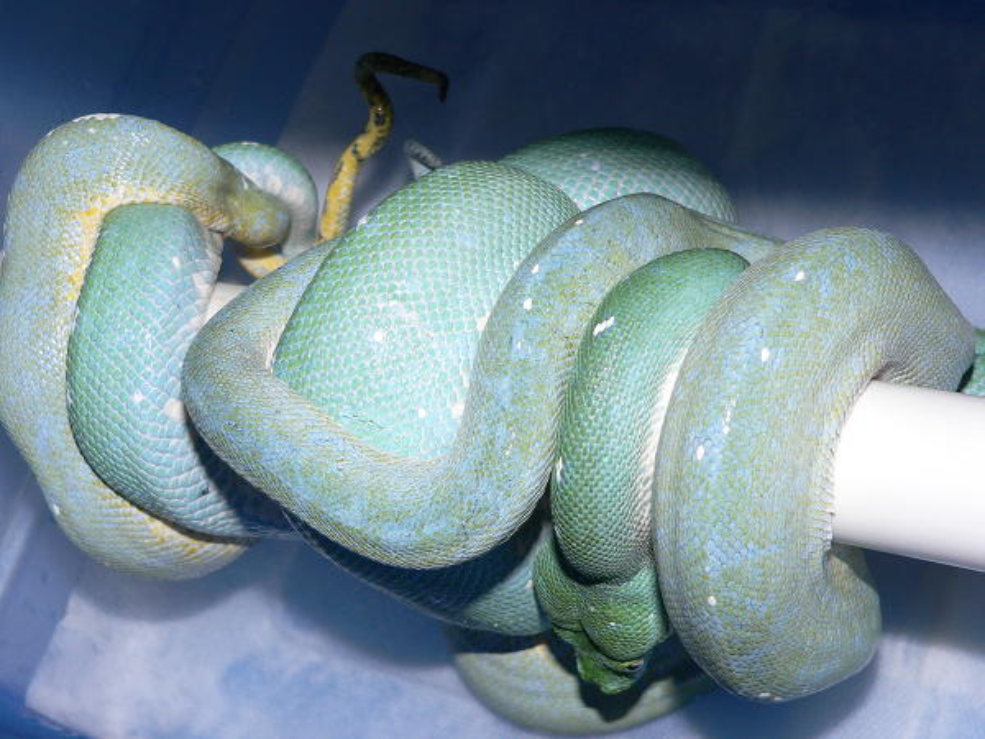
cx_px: 492
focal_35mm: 66
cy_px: 370
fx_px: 1878
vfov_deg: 22.3
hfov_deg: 29.4
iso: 100
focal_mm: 11
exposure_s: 1/60
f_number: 2.8
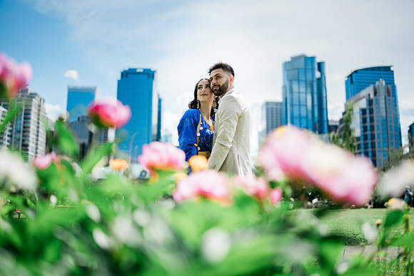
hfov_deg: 54.4
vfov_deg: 37.9
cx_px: 207
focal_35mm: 35
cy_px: 138
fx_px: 403
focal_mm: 35
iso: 125
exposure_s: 1/6400
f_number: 1.2
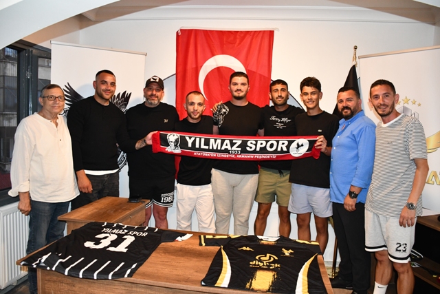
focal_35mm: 27
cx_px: 220
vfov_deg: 48.0
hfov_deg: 67.4
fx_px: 330
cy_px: 147
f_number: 3.5
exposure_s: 1/60
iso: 2200
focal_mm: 18
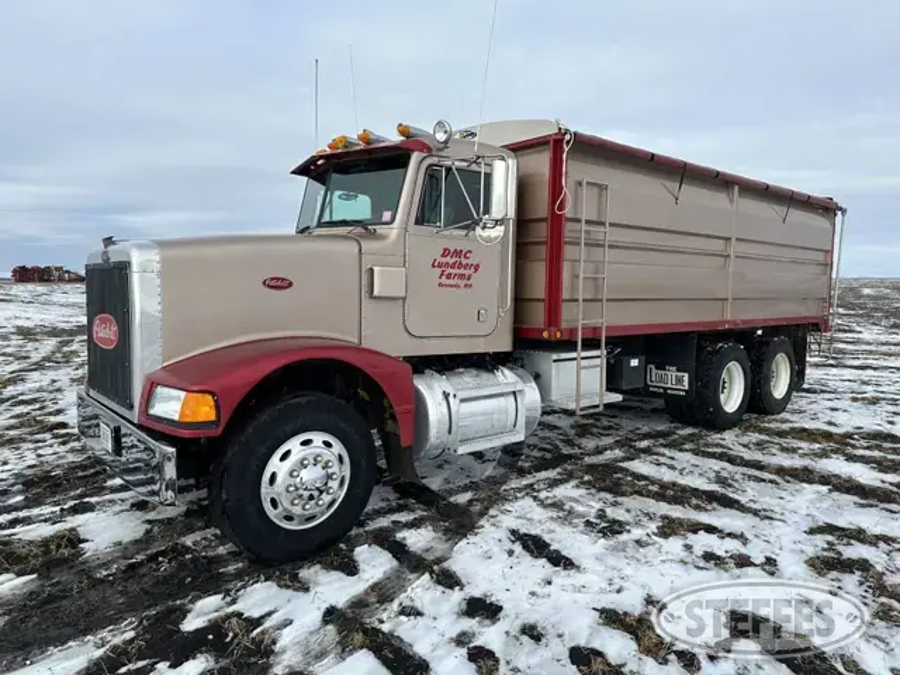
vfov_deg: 56.8
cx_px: 450
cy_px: 338
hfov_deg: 71.6
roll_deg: +0.8
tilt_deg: -4.5
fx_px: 624
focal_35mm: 24
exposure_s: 1/3717
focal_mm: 6.86
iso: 80
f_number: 1.78
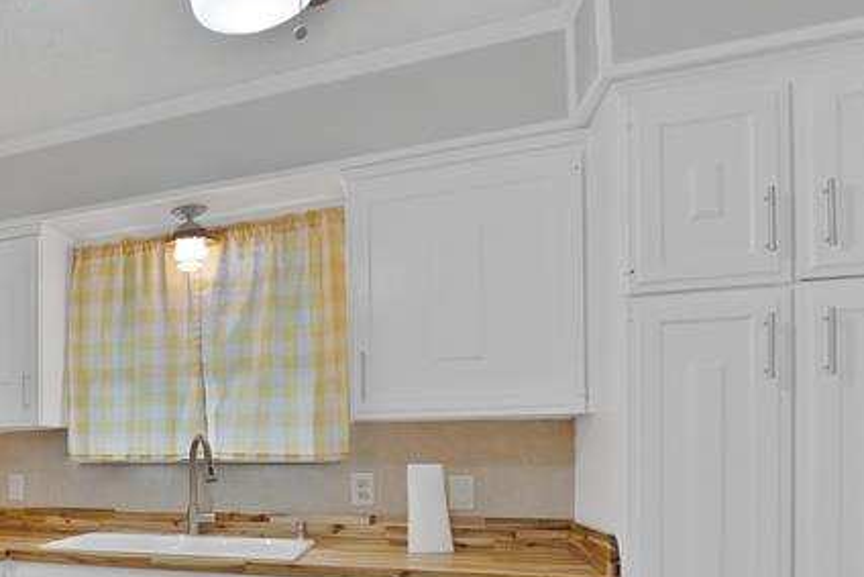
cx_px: -35
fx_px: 696
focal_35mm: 29
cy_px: 449
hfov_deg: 49.4
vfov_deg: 43.2
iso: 640
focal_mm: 12
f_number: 9
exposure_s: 1/2
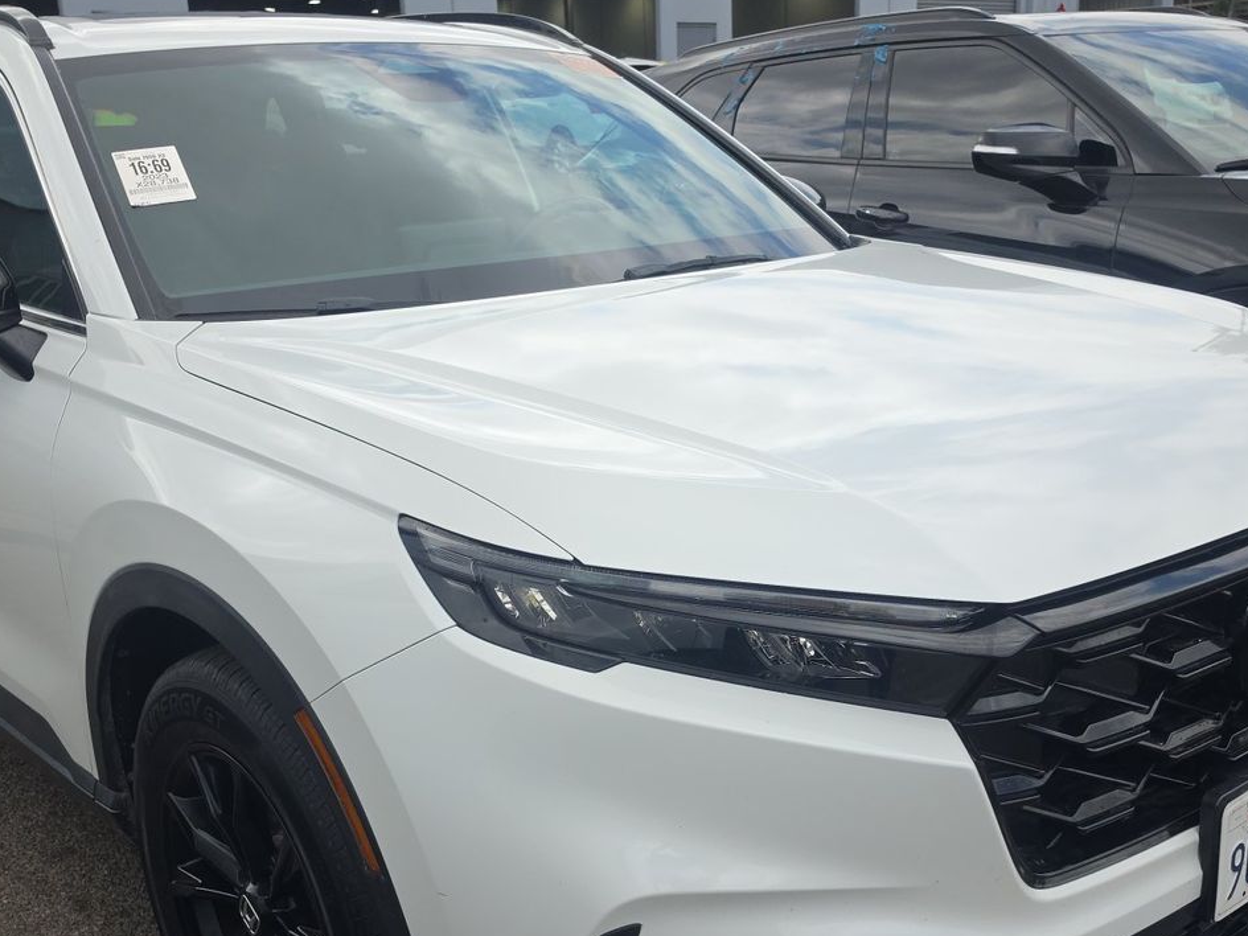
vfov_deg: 36.6
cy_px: 584
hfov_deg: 47.9
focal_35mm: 39
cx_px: 643
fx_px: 1406
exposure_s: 1/4432
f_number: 1.4
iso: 63
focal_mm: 6.5
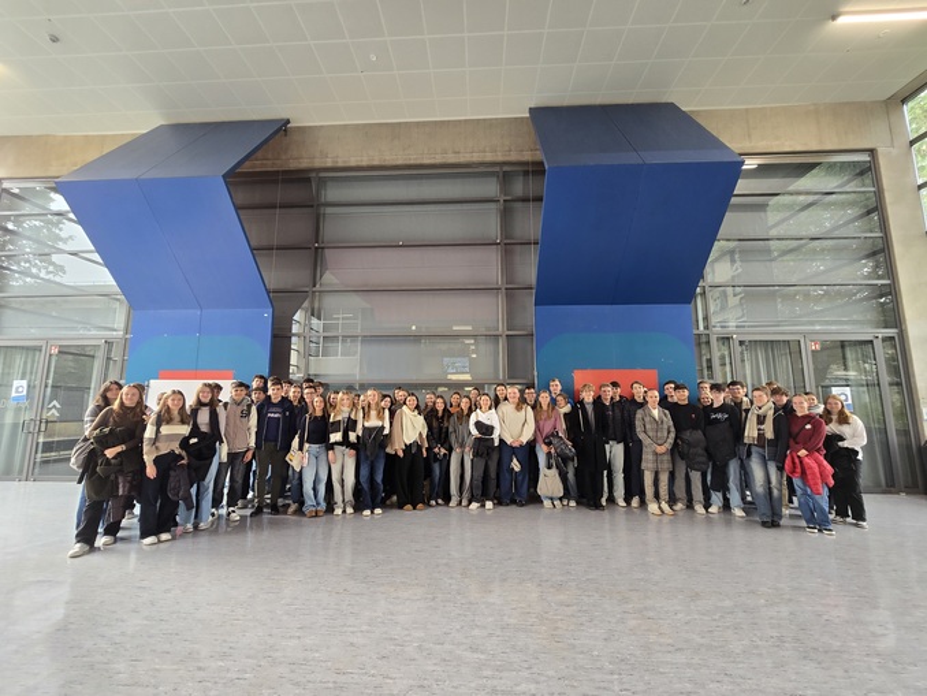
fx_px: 348
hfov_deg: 106.2
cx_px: 464
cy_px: 348
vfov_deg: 90.0
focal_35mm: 13
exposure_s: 1/60
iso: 160
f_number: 2.2
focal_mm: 2.2
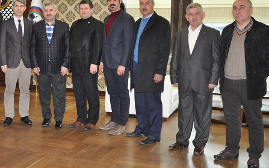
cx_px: 64
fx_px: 438
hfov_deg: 33.4
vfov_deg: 21.6
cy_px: 62
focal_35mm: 60
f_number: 5
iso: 1600
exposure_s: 1/60
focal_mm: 25
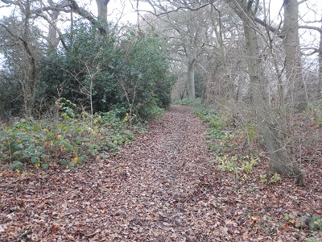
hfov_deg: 58.4
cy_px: 121
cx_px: 161
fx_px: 288
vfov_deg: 45.4
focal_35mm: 31
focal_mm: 5.6
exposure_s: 1/80
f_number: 4.2
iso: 800
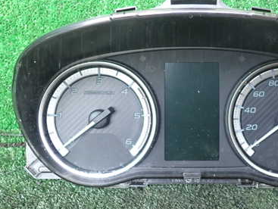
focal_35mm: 49
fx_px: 394
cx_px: 191
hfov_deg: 38.3
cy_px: 76
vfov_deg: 29.6
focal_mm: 5.4
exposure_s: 1/30
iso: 250
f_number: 2.3
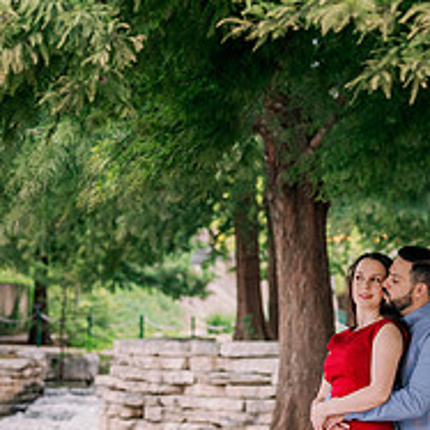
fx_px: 1855
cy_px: 363
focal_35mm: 132
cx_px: 97
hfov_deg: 13.2
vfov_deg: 13.1
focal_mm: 50
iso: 1250
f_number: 2.5
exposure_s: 1/320
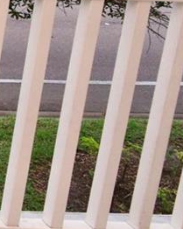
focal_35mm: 86
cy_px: -93
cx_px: -440
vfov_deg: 19.9
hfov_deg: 9.9
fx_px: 583
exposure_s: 1/160
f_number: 4
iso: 1000
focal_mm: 10
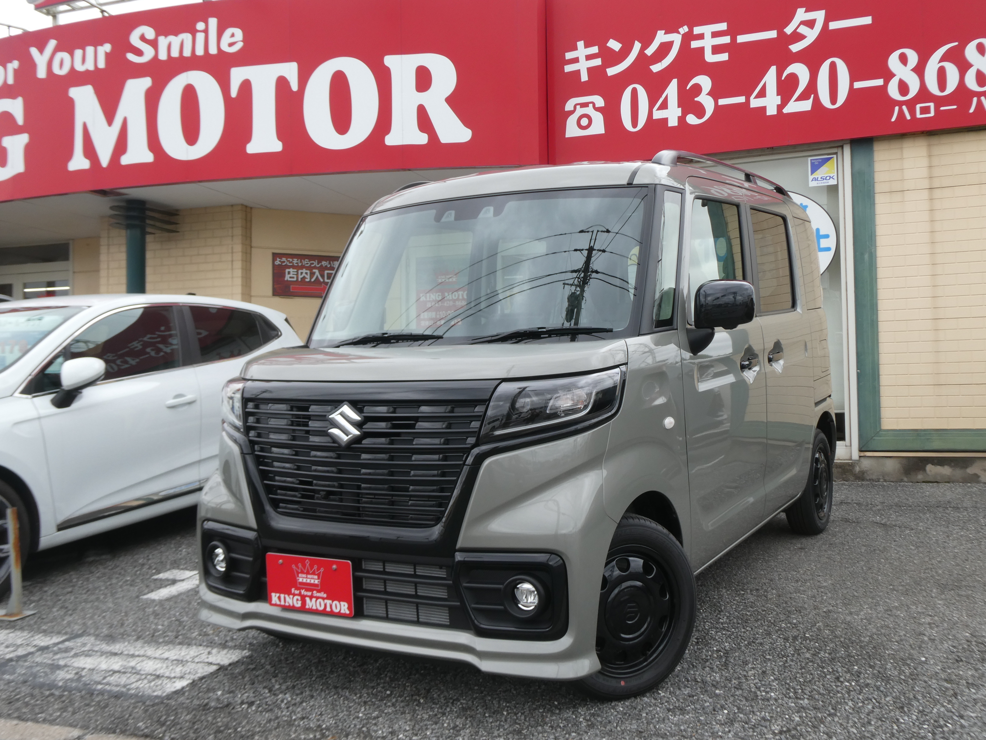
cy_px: 370
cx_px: 493
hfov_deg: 55.4
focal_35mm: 33
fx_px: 940
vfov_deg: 42.9
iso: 80
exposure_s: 1/125
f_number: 4.5
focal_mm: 5.8
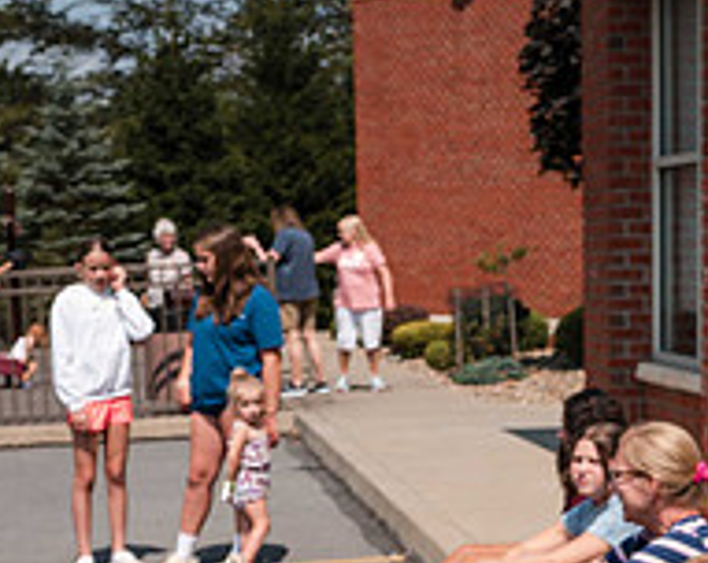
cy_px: 681
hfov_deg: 17.3
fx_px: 2279
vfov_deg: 13.7
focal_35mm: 109
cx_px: 665
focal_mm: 35
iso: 100
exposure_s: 1/400
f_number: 7.1
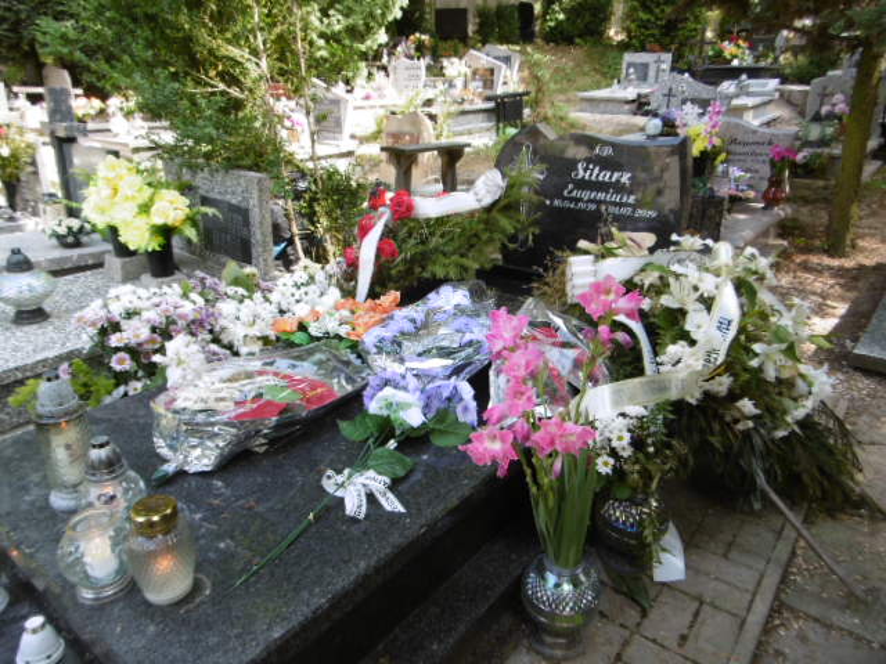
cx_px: 443
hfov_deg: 71.6
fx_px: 614
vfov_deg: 56.8
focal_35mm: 24
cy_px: 332
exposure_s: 1/100
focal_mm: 4.3
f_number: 3.1
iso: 100
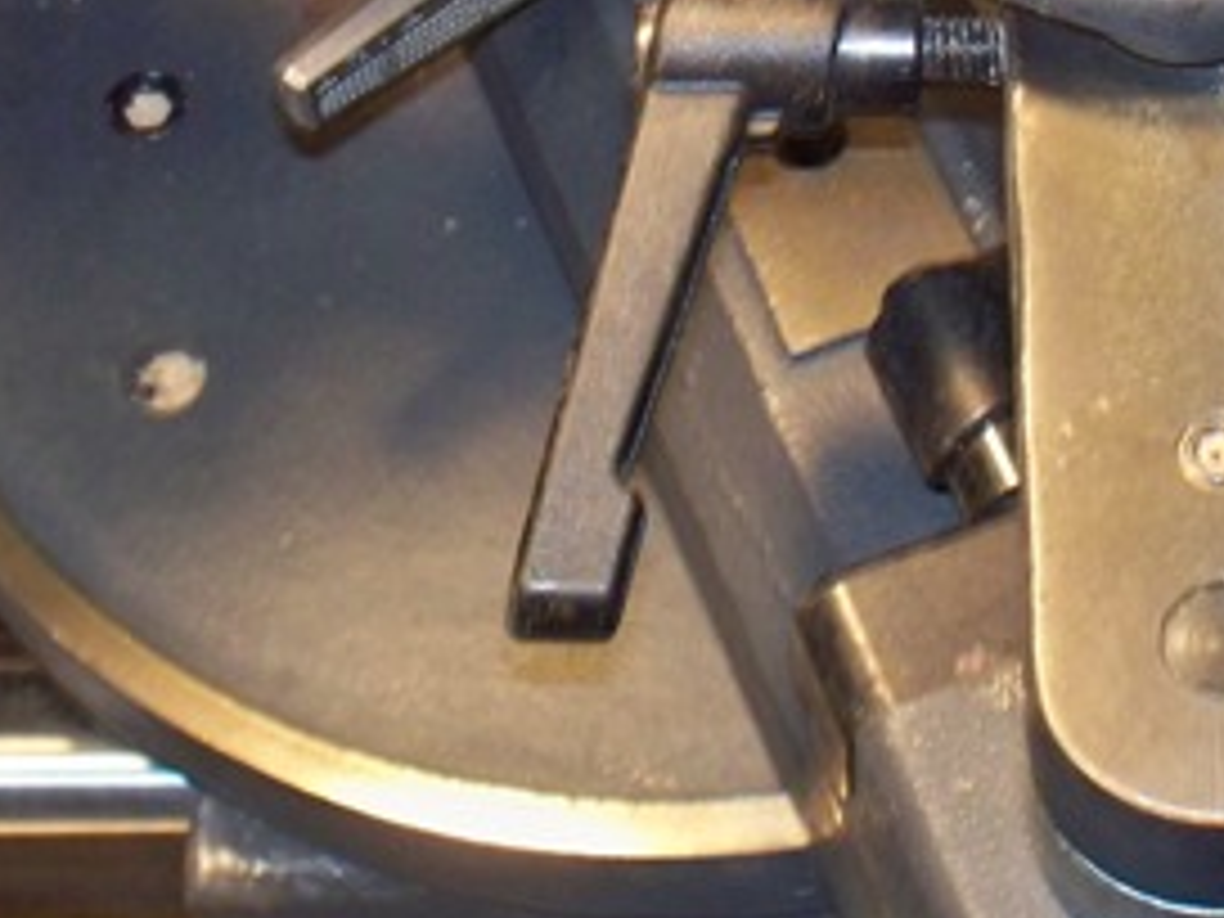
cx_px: 562
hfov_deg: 19.1
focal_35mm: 103
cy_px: -27
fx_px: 3642
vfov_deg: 14.1
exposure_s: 1/40
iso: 200
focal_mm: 7.54
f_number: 2.8
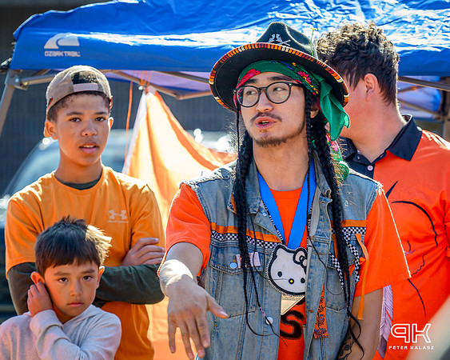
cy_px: 125
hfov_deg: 7.3
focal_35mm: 264
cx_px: 316
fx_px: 3521
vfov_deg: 5.8
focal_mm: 120
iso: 280
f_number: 5
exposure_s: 1/400
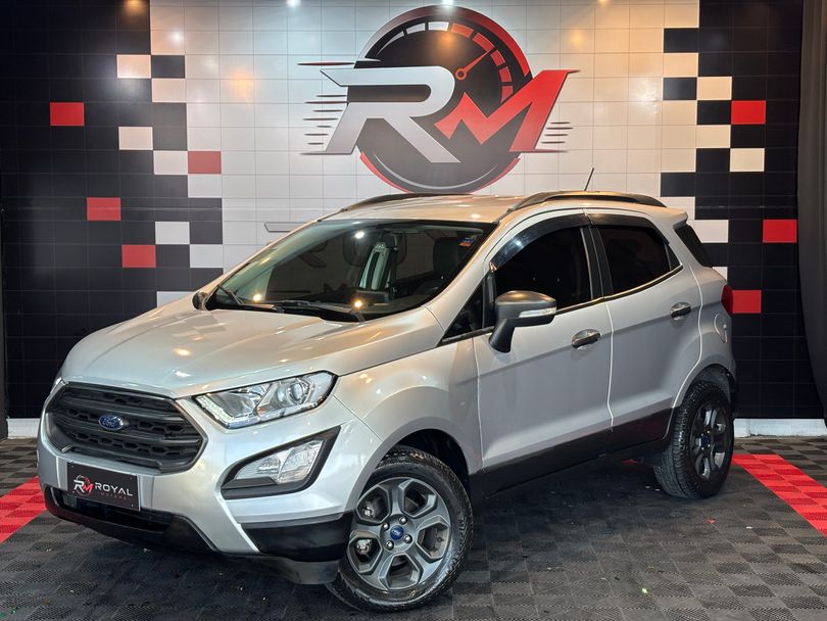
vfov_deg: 28.0
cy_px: 310
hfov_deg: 36.8
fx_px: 1243
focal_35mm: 52
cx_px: 414
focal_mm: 5.96
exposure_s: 1/120
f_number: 1.6
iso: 50
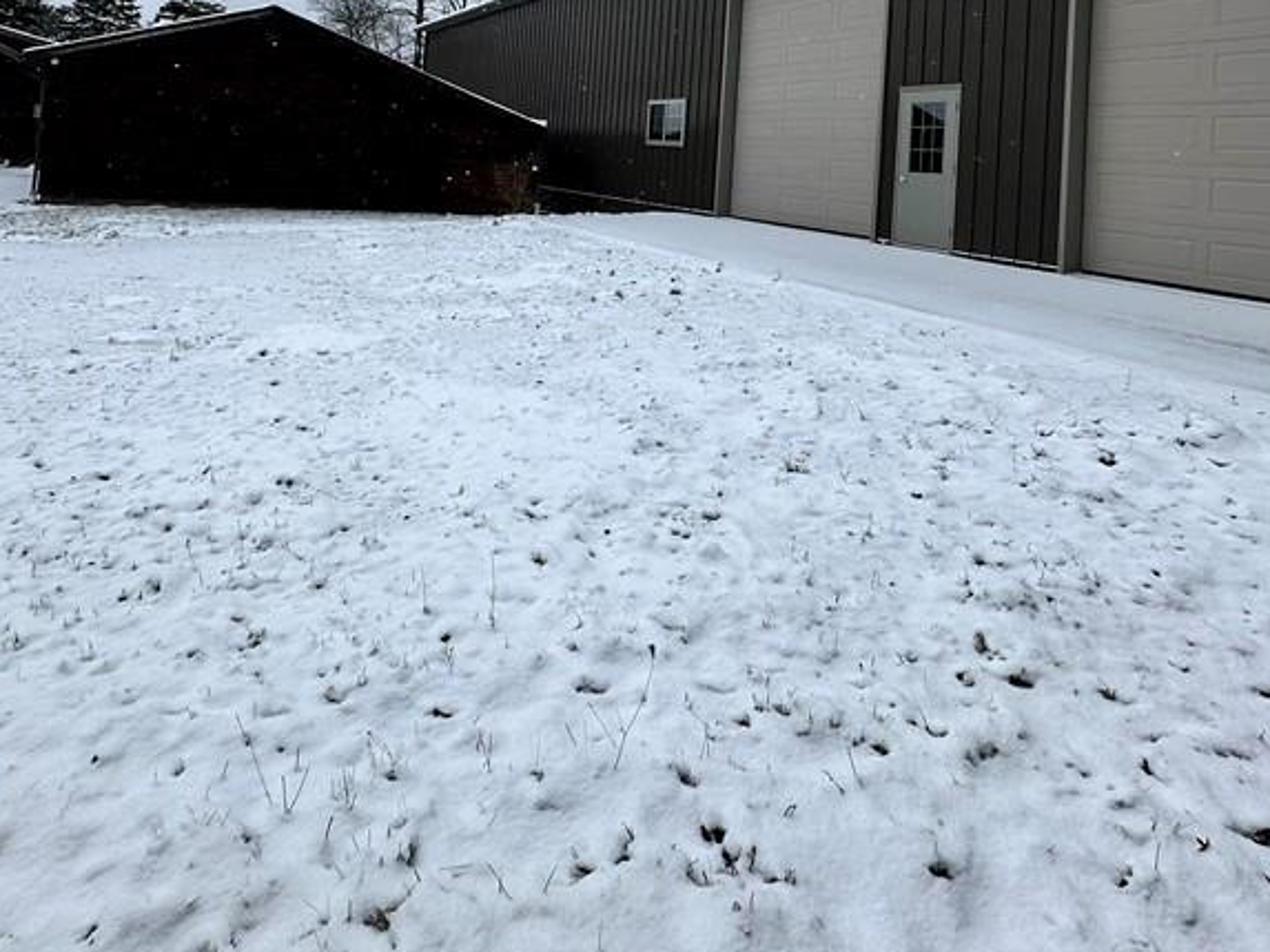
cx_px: 547
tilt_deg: +2.3
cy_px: 117
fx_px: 917
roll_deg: -4.2
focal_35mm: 25
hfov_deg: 69.1
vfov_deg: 49.6
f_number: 2.2
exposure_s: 1/670
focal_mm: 2.22
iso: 40
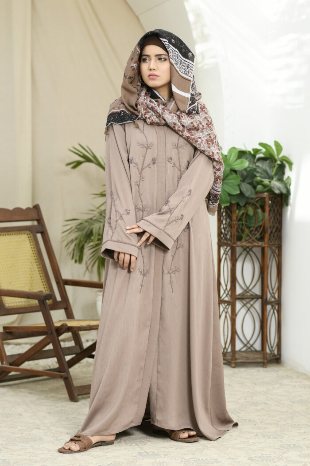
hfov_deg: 16.1
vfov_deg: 23.9
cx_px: 155
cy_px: 233
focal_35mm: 85
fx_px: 1098
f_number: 4
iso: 125
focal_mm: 85
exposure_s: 1/160
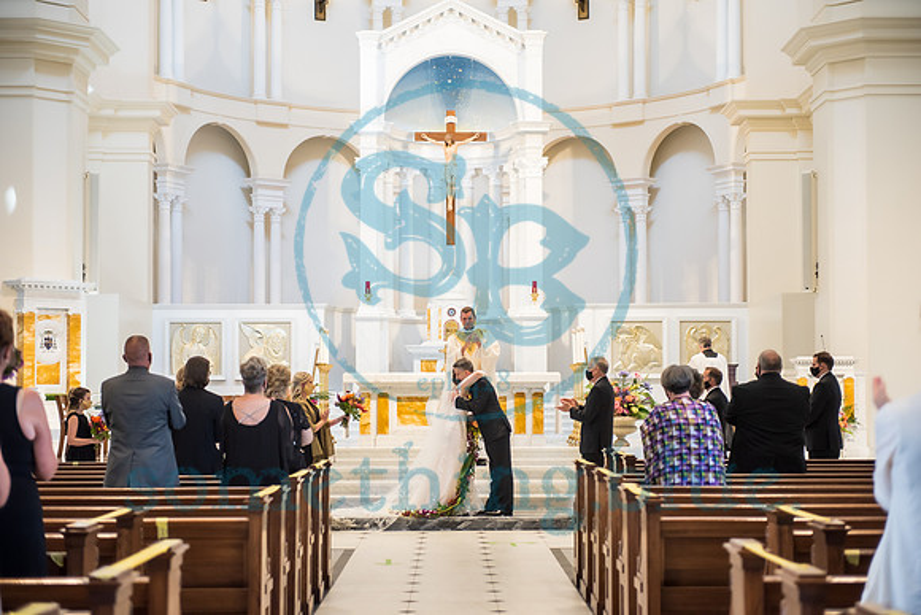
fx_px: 1791
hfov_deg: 28.8
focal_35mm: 70
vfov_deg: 19.5
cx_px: 461
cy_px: 308
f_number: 2.8
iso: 1000
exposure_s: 1/200
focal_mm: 70
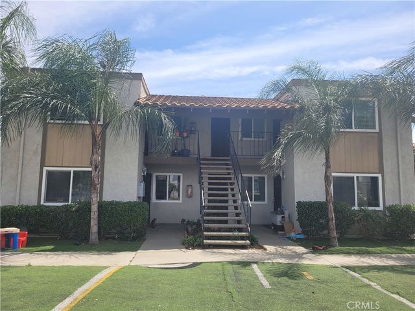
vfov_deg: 53.1
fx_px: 312
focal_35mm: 26
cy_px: 156
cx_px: 208
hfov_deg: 67.3
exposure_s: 1/2010
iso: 40
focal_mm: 5.4
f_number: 1.8
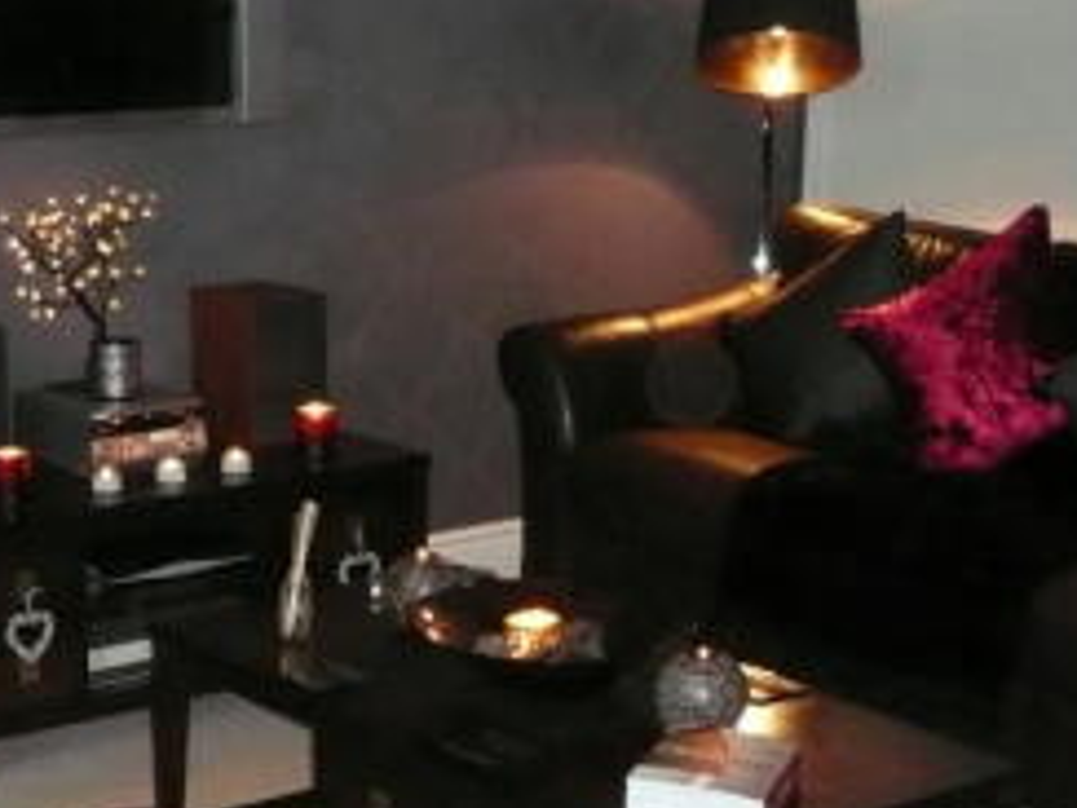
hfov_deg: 28.7
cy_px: 528
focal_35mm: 67
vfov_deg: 21.9
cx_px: 307
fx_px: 2085
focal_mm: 4.6
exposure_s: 1/30
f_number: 2.8
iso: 400
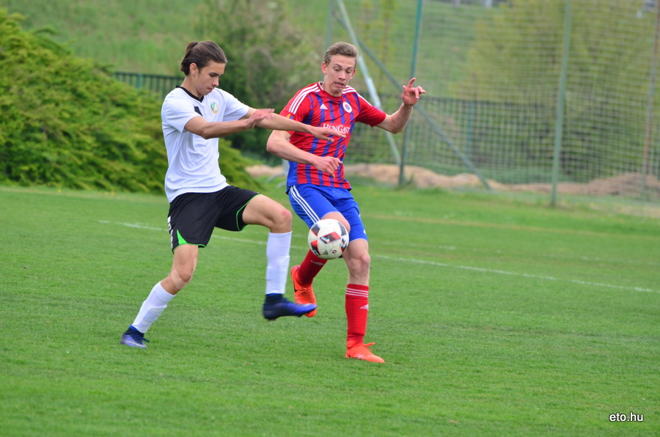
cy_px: 218
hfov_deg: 6.0
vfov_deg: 4.0
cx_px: 330
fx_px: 6312
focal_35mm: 345
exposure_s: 1/400
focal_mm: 230
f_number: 5.3
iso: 640
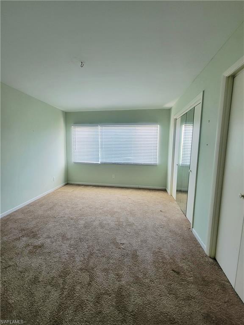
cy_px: 162
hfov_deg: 89.9
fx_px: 122
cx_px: 122
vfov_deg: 106.2
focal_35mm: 13
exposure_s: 1/60.2
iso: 125
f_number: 2.2
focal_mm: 2.2
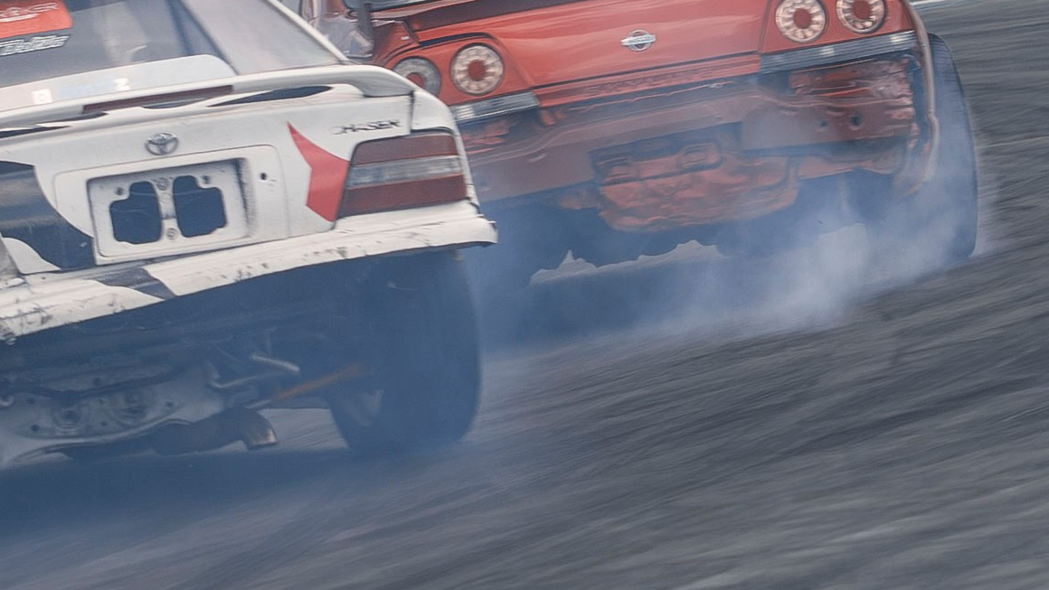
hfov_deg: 3.1
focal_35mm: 693
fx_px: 19280
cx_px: 358
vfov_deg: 1.8
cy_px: 141
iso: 100
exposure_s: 1/125
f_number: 9
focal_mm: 130
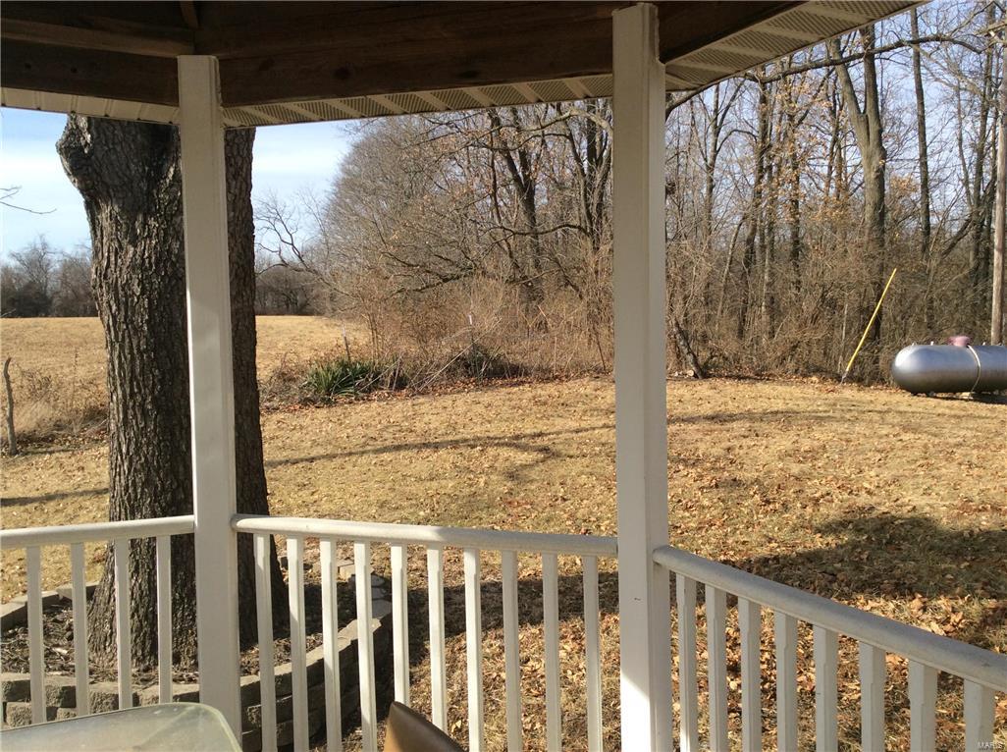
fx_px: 929
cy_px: 376
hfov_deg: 56.9
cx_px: 504
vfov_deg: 44.0
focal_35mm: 32
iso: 32
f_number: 2.4
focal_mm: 3.3
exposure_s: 1/969
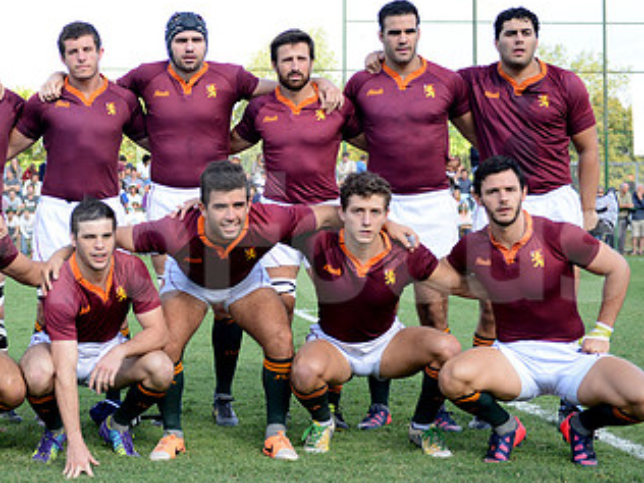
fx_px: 1246
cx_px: 116
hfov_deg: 28.3
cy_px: 233
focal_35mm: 67
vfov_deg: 21.9
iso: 500
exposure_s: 1/2000
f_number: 2.8
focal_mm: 38
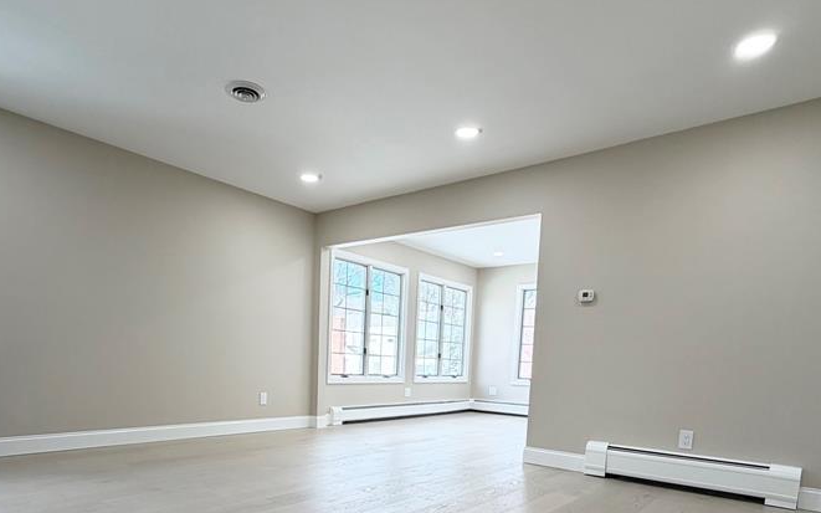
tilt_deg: -6.2
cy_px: 415
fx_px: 515
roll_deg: -1.8
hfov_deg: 77.1
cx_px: 385
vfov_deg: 49.7
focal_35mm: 23
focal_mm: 2.22
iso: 80
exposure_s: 1/120
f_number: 2.2
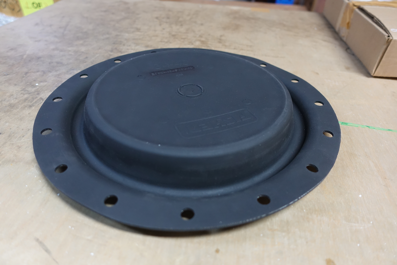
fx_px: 265
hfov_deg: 73.7
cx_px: 198
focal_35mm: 24
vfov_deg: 53.1
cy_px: 132
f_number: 1.8
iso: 640
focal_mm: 8.8
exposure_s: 1/30
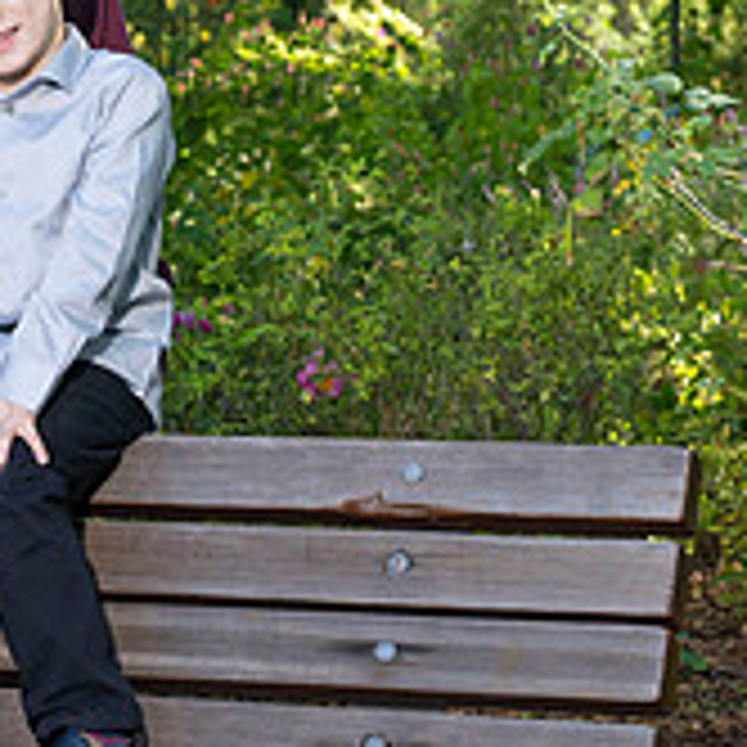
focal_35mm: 185
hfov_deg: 9.2
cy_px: 439
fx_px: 4517
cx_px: -382
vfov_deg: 9.5
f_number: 5.6
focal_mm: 52
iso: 320
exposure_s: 1/200
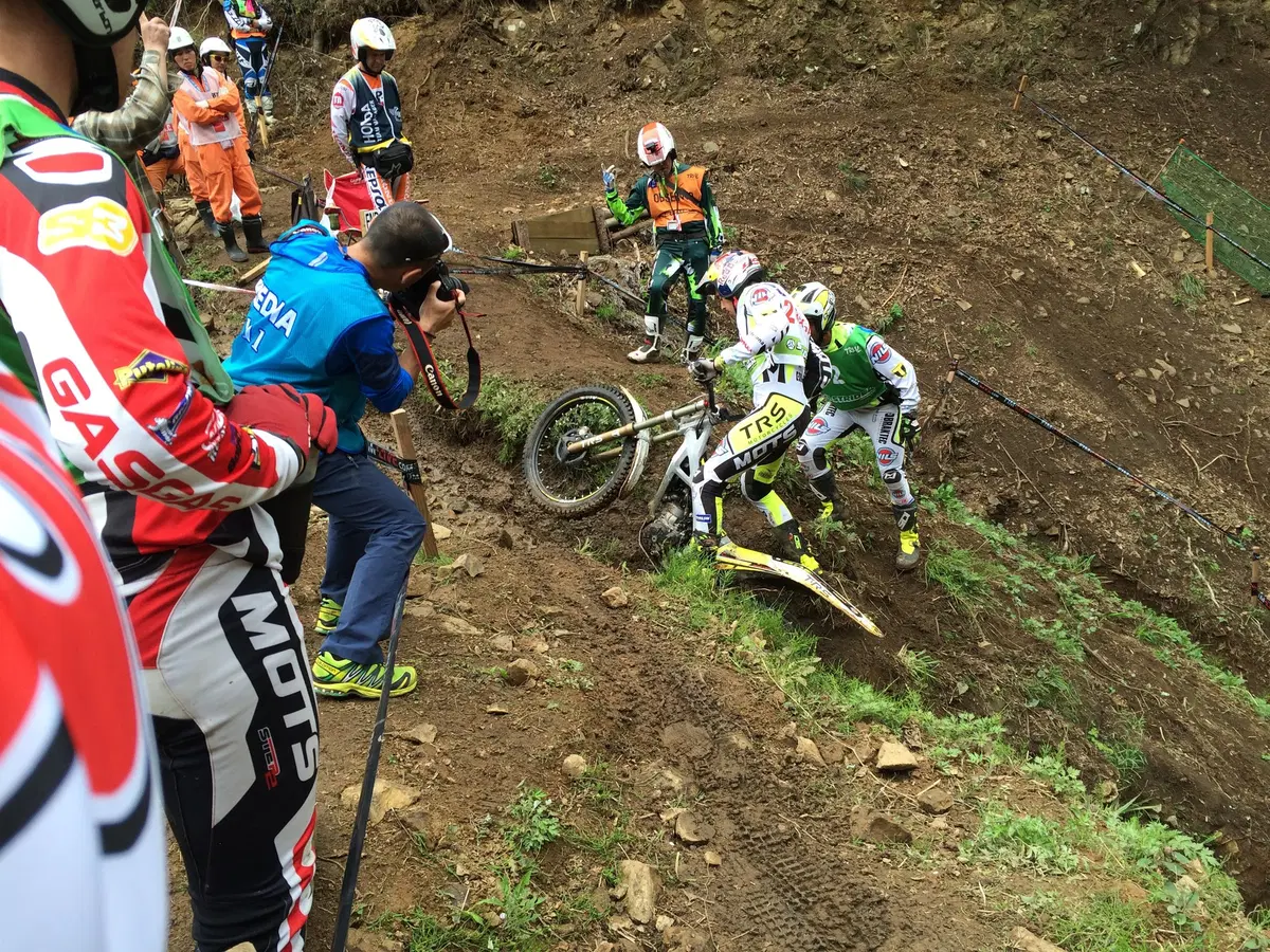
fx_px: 1064
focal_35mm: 29
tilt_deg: -17.9
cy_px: 476
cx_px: 635
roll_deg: +7.2
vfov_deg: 48.2
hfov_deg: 61.7
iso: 32
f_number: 2.2
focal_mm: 4.15
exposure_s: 1/261
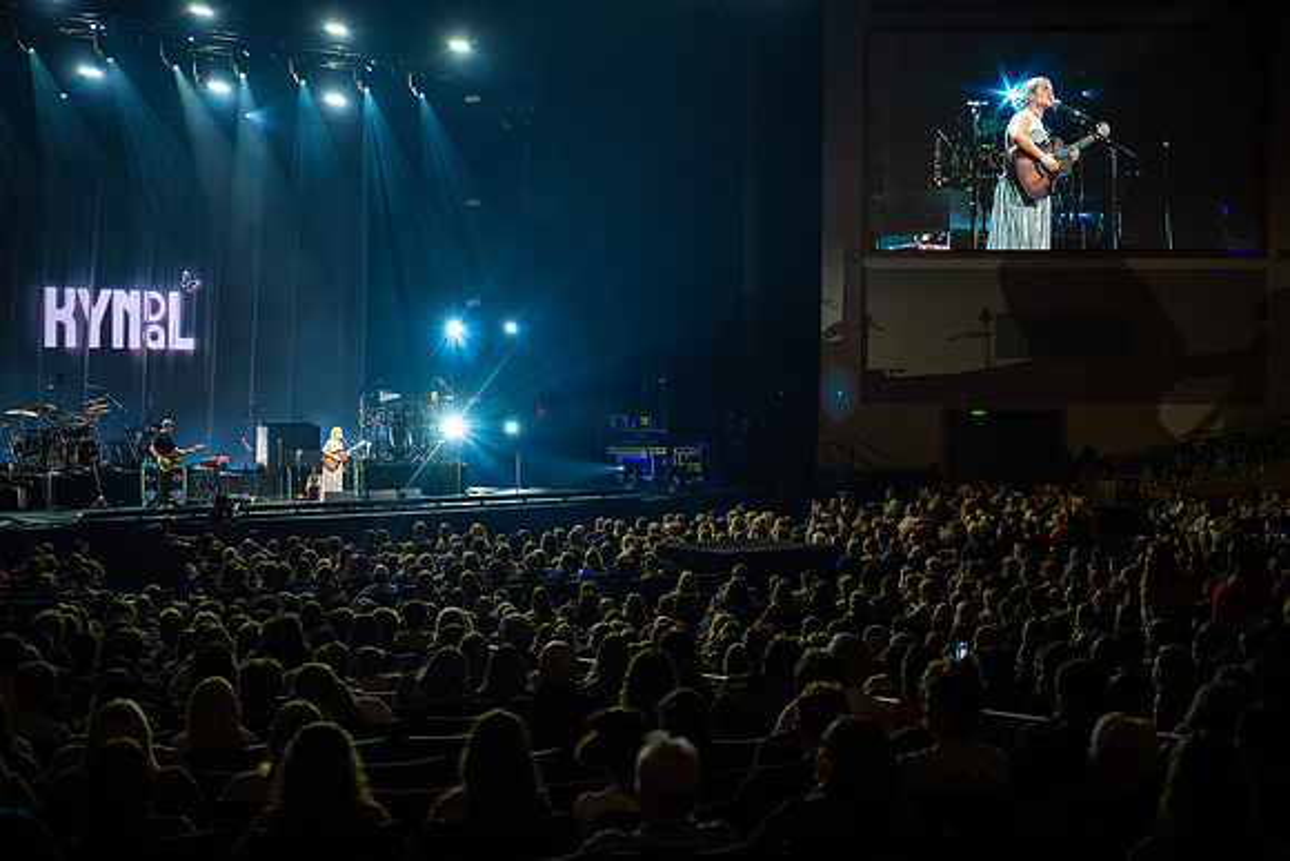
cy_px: 408
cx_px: 634
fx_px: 1867
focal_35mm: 52
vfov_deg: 26.0
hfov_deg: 38.1
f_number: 2.8
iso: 1250
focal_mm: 49
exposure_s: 1/125
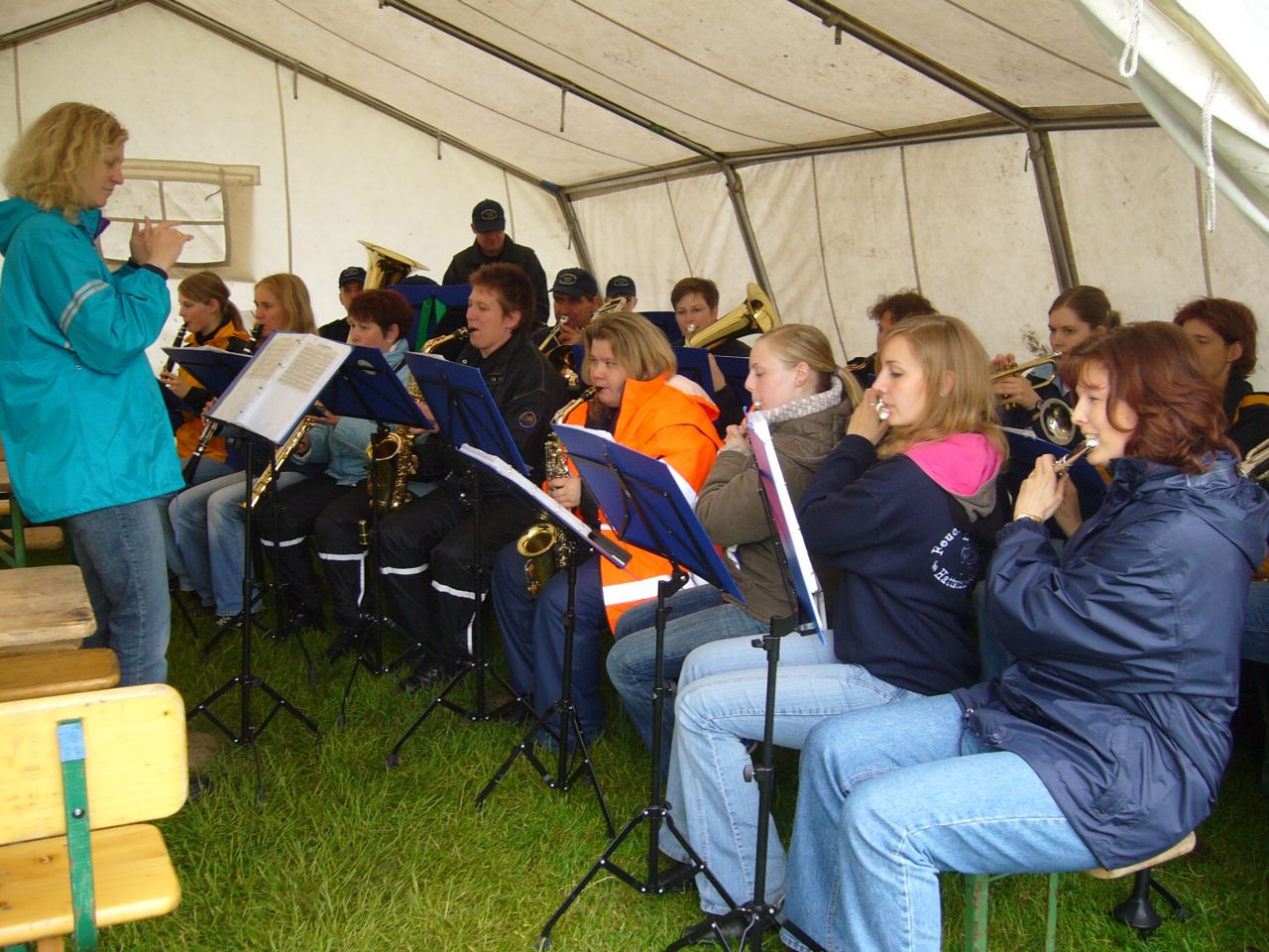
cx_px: 634
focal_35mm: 35
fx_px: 1283
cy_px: 476
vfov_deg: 40.7
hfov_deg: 52.6
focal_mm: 5.8
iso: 100
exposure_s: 1/80
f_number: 2.8
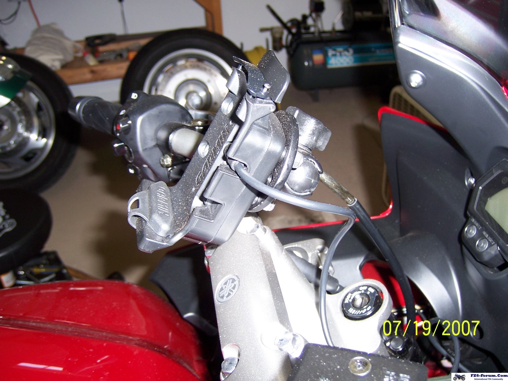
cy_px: 190
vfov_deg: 39.7
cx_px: 254
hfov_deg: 51.4
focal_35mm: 36
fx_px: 528
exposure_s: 1/60
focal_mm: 6.2
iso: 80
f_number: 2.8
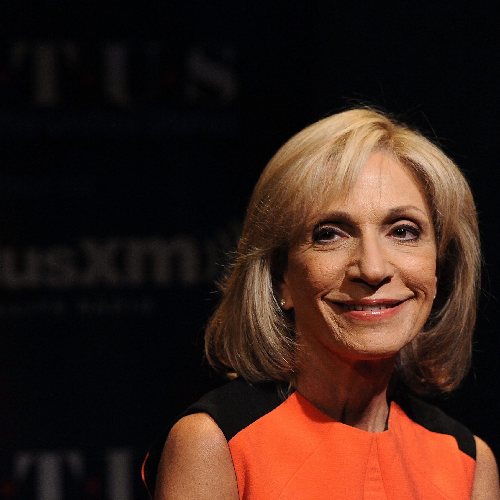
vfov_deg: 8.0
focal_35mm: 218
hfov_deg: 8.0
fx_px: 3562
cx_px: 167
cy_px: 249
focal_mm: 170
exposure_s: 1/160
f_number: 4
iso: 3200
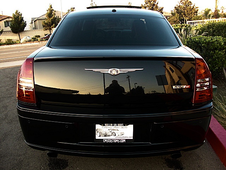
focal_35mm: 36
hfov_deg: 51.4
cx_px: 113
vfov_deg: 39.7
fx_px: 235
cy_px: 85
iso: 100
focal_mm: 6.3
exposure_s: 1/100
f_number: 2.8
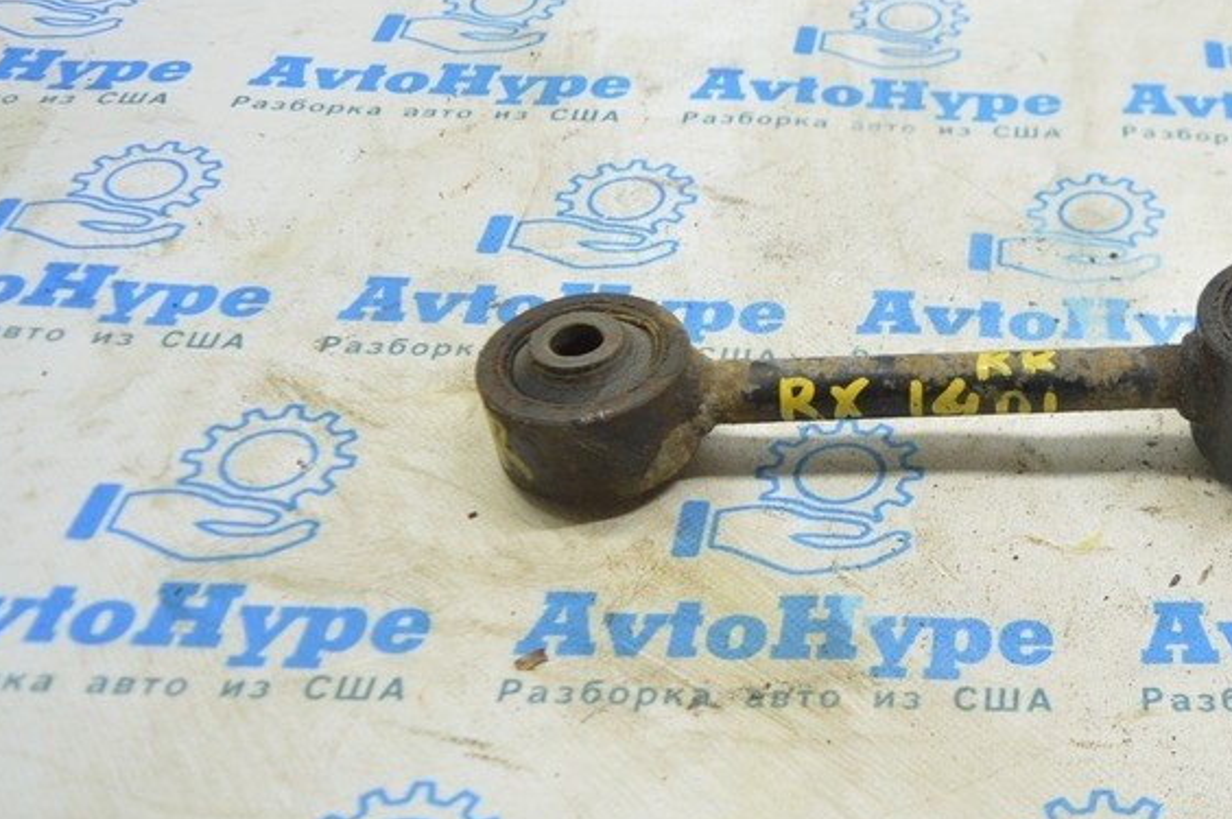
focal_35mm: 49
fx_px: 1675
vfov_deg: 27.5
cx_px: 1103
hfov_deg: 37.8
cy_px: 418
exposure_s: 1/40
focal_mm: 18
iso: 400
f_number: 3.5
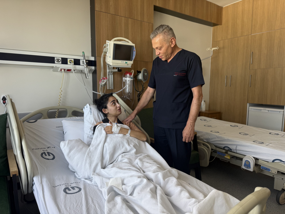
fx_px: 198
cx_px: 142
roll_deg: +0.1
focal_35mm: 24
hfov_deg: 71.6
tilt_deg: -5.4
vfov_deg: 56.8
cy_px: 107
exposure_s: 1/124
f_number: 1.78
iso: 50
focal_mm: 6.76
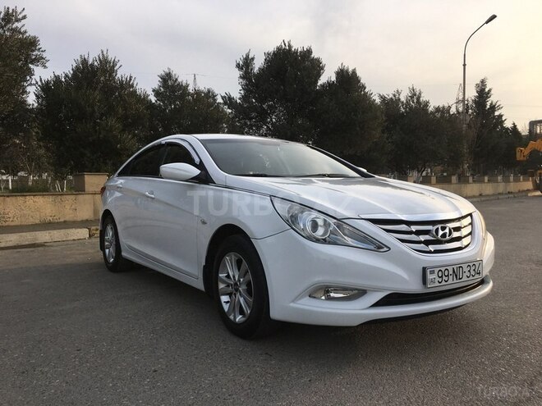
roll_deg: +1.0
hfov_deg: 61.7
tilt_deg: -1.8
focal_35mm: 29
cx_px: 271
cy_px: 203
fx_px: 454
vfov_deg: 48.2
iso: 25
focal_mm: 4.15
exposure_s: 1/739
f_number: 2.2
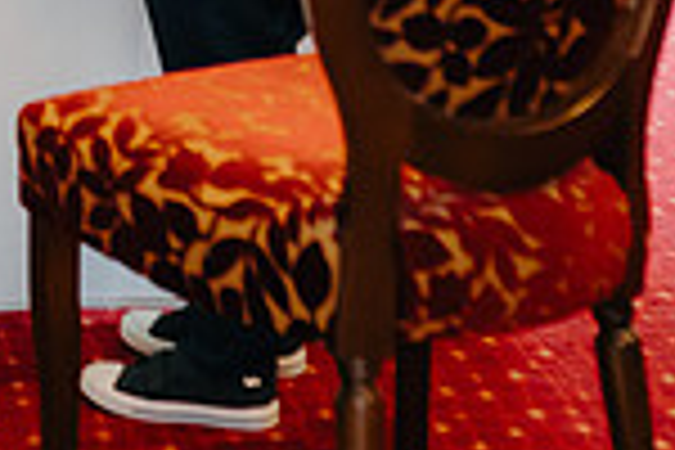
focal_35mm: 135
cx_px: -162
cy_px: -394
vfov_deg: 9.6
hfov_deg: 14.6
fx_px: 2531
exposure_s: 1/160
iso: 1000
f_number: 2.2
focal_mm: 35
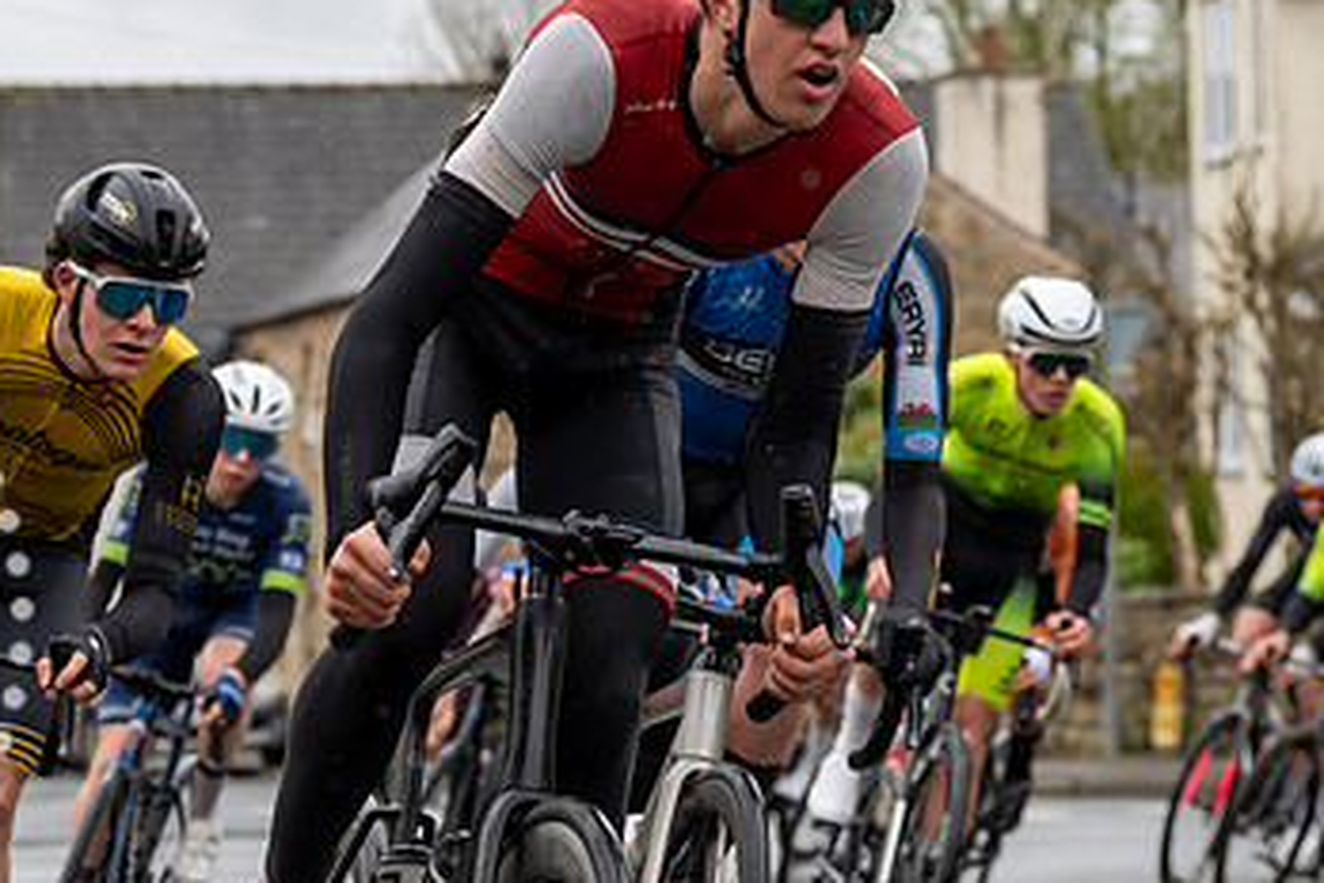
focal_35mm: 154
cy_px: 185
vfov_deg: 8.9
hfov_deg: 13.3
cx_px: 620
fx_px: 5663
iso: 400
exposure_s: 1/1000
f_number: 4
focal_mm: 70
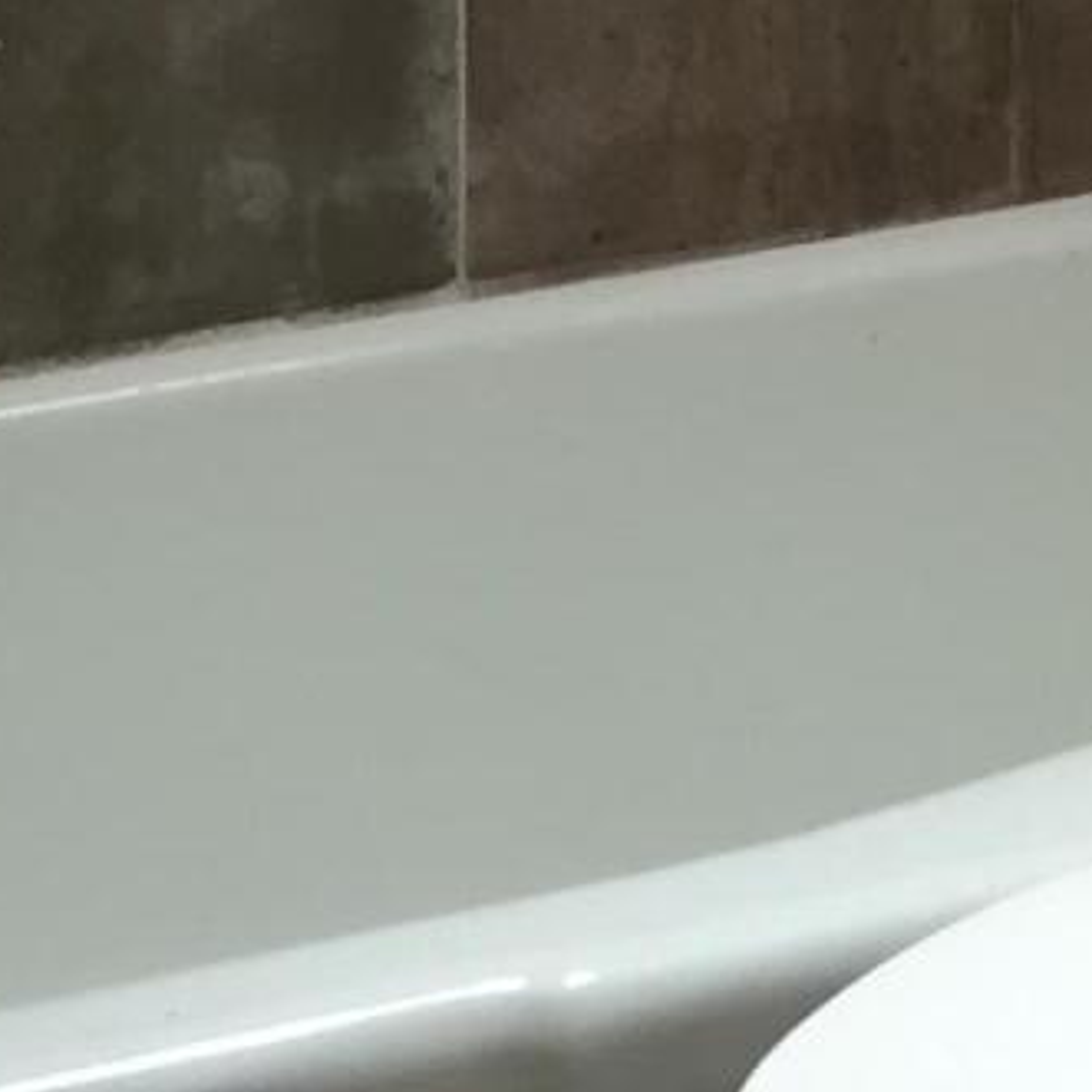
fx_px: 5532
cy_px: -1254
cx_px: 1636
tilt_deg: -7.8
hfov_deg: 10.9
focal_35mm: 155
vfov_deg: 10.2
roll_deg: -0.6
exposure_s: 1/30
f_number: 2.2
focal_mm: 4.15
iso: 64
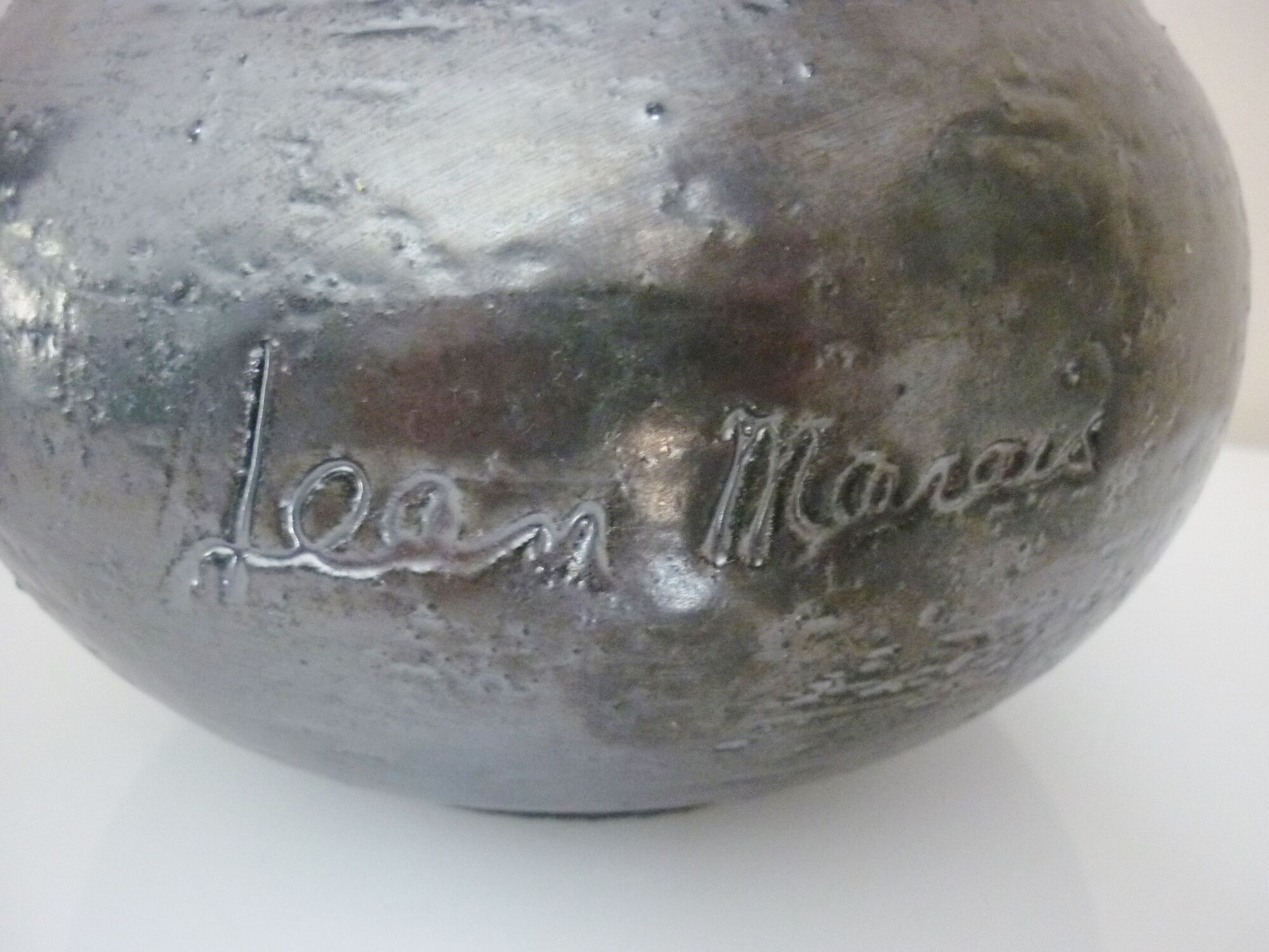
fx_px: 1210
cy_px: 476
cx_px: 634
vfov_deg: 42.9
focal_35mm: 33
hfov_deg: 55.4
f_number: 2.8
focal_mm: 5.5
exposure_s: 1/8
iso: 400
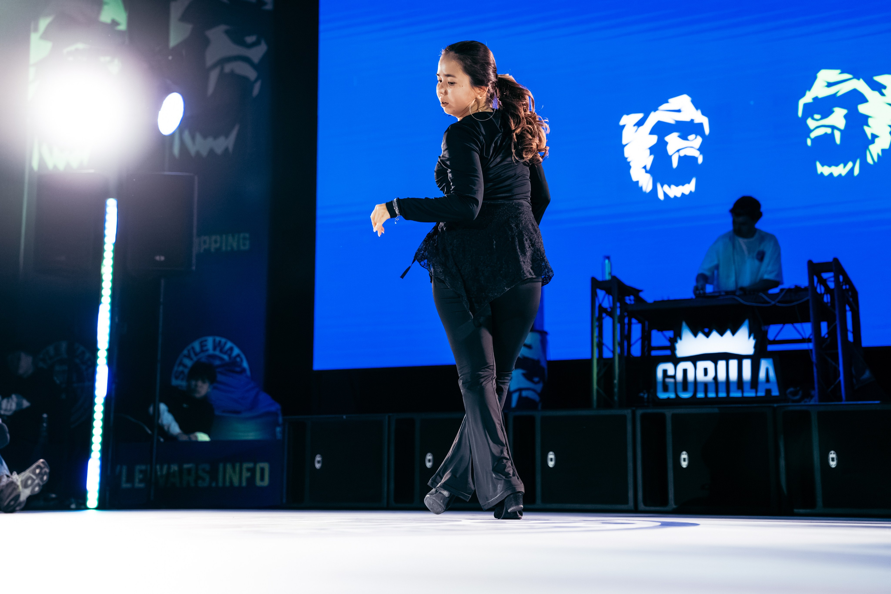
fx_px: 1262
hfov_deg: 38.9
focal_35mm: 51
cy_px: 297
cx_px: 446
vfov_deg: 26.5
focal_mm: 51
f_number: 2.8
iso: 3200
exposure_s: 1/800
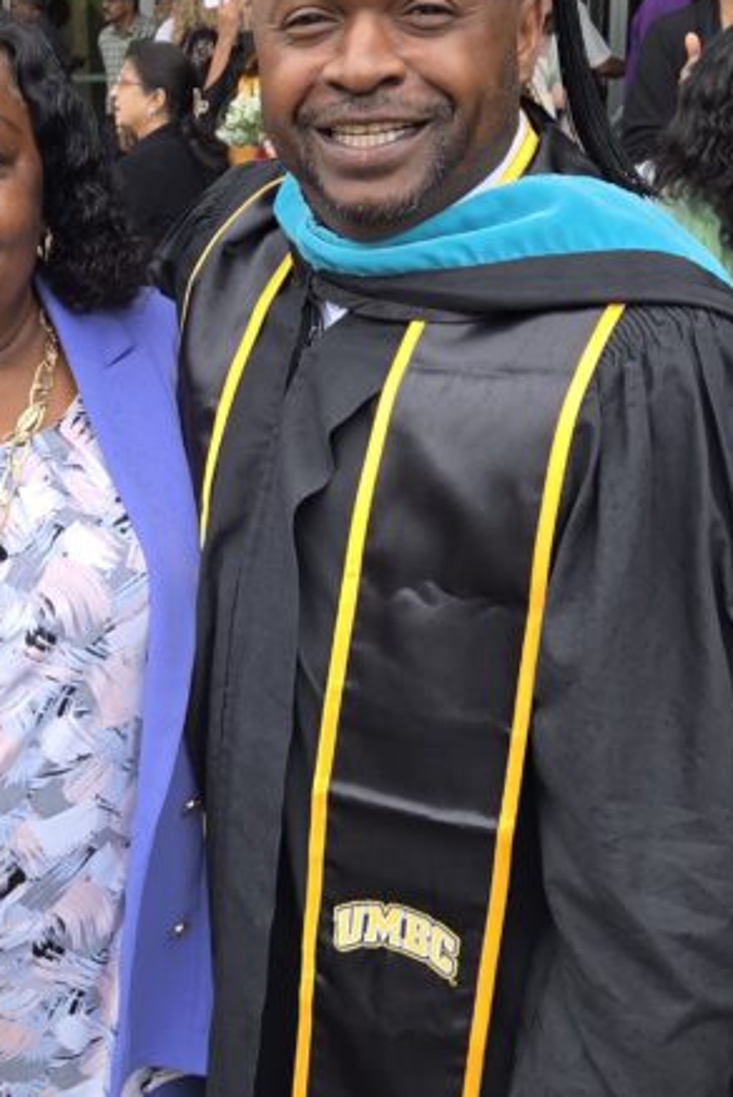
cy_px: 607
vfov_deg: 35.6
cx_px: 123
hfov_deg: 23.8
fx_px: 1707
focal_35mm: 56
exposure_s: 1/617
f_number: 1.8
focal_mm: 5.4
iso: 80
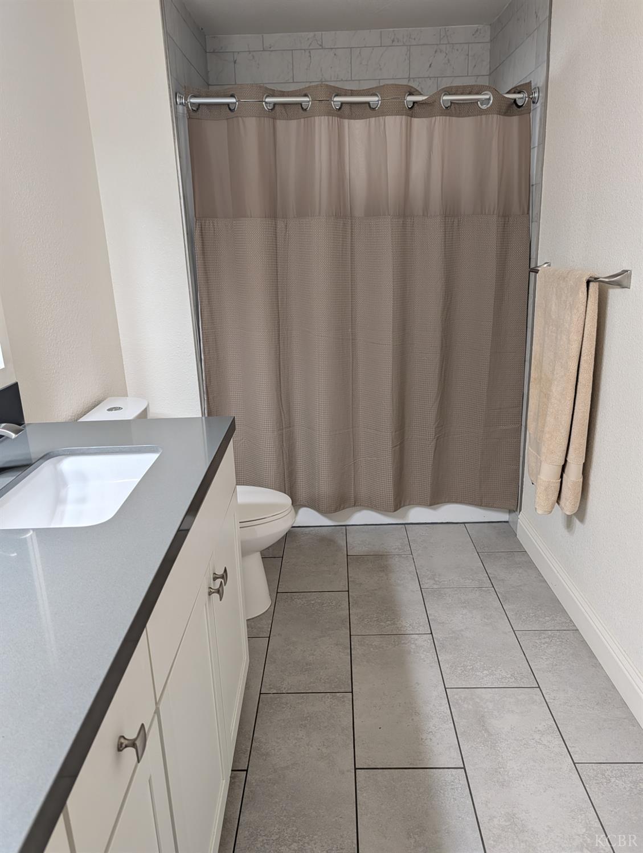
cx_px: 322
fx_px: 593
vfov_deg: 71.5
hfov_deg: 56.9
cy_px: 426
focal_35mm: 24
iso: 55
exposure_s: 1/60
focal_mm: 6.9
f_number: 1.68
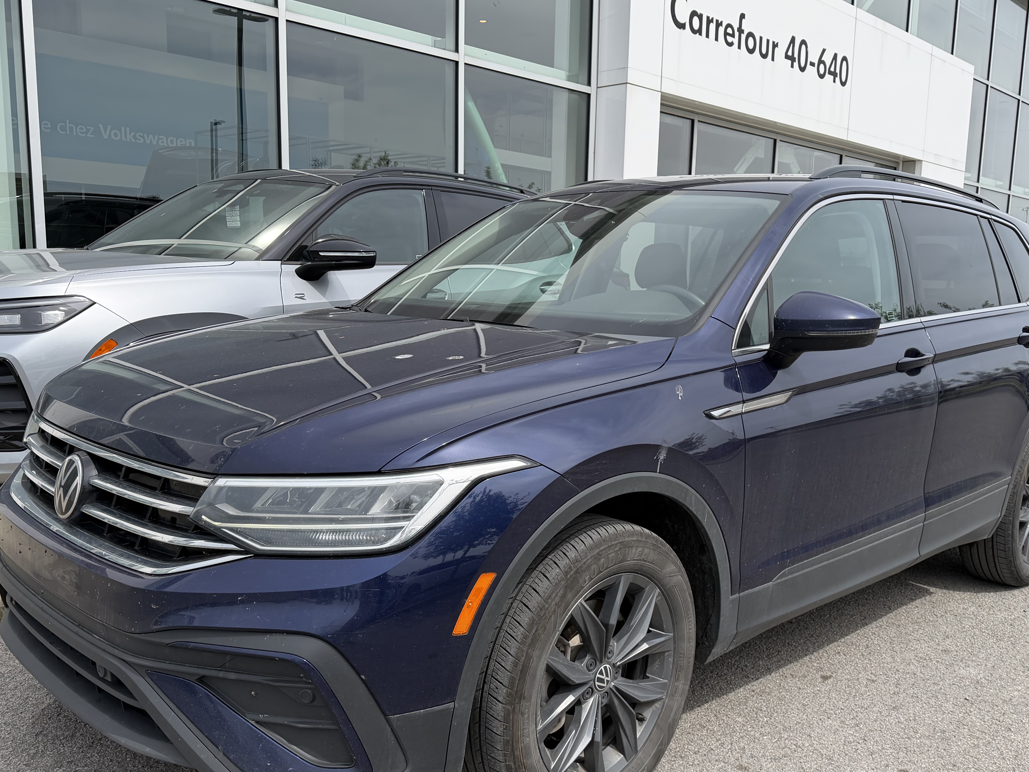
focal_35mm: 32
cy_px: 438
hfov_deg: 56.8
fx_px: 951
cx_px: 542
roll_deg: -1.2
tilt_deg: -9.9
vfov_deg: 44.1
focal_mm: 6.76
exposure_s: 1/3584
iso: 125
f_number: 1.78
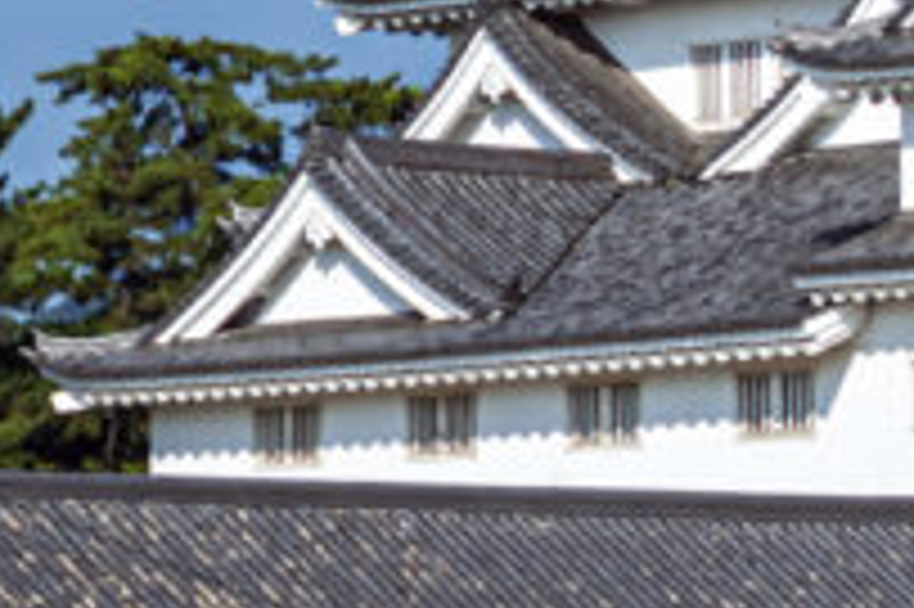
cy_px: -360
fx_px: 9234
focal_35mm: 364
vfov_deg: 3.8
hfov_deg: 5.5
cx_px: -919
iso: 100
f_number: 5
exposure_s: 1/1000
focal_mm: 48
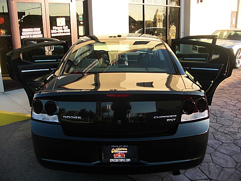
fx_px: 251
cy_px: 90
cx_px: 120
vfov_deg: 39.7
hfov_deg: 51.4
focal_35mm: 36
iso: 50
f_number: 2.8
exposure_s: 1/200
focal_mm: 6.3
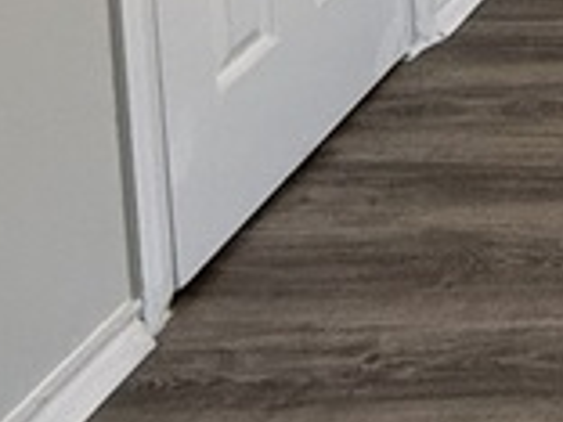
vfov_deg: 12.1
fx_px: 1578
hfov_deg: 15.0
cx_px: 1231
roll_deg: +0.2
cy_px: -602
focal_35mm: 97
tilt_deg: -3.9
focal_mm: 2.22
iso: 250
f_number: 2.2
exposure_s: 1/120
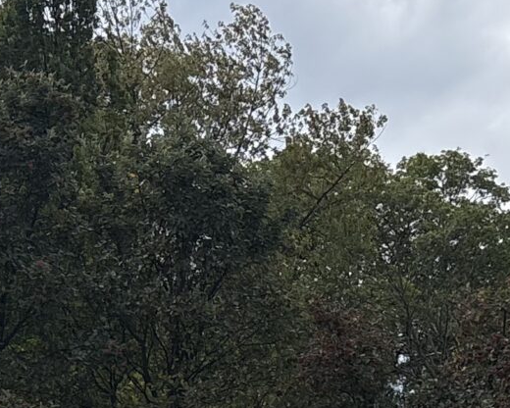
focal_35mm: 125
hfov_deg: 14.9
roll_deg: +1.4
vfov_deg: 11.6
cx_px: -93
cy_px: 695
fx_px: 1887
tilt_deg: -0.2
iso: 64
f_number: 1.6
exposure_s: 1/2208
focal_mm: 5.96
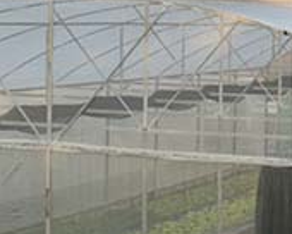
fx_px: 1279
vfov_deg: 10.4
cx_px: 191
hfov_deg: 13.0
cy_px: 7
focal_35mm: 148
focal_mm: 10.26
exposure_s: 1/160
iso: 200
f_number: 7.1
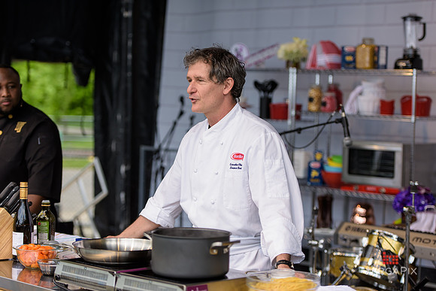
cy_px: 146
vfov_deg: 14.9
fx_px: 1114
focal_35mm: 92
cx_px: 218
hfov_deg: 22.1
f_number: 3.2
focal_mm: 92
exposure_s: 1/1250
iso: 250
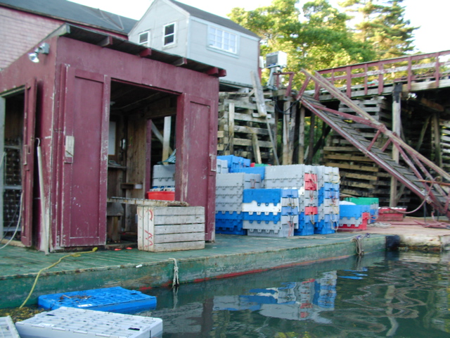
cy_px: 169
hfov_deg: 49.0
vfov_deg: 37.7
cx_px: 225
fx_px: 494
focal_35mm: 38
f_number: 3.5
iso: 50
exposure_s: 1/61
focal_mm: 5.8
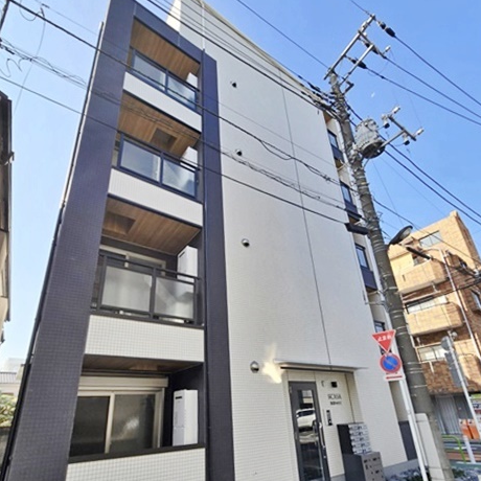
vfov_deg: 86.2
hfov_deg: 87.4
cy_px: 292
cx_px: 232
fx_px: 252
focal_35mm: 16
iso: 100
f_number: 2.2
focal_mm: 2.2
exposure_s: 1/2000
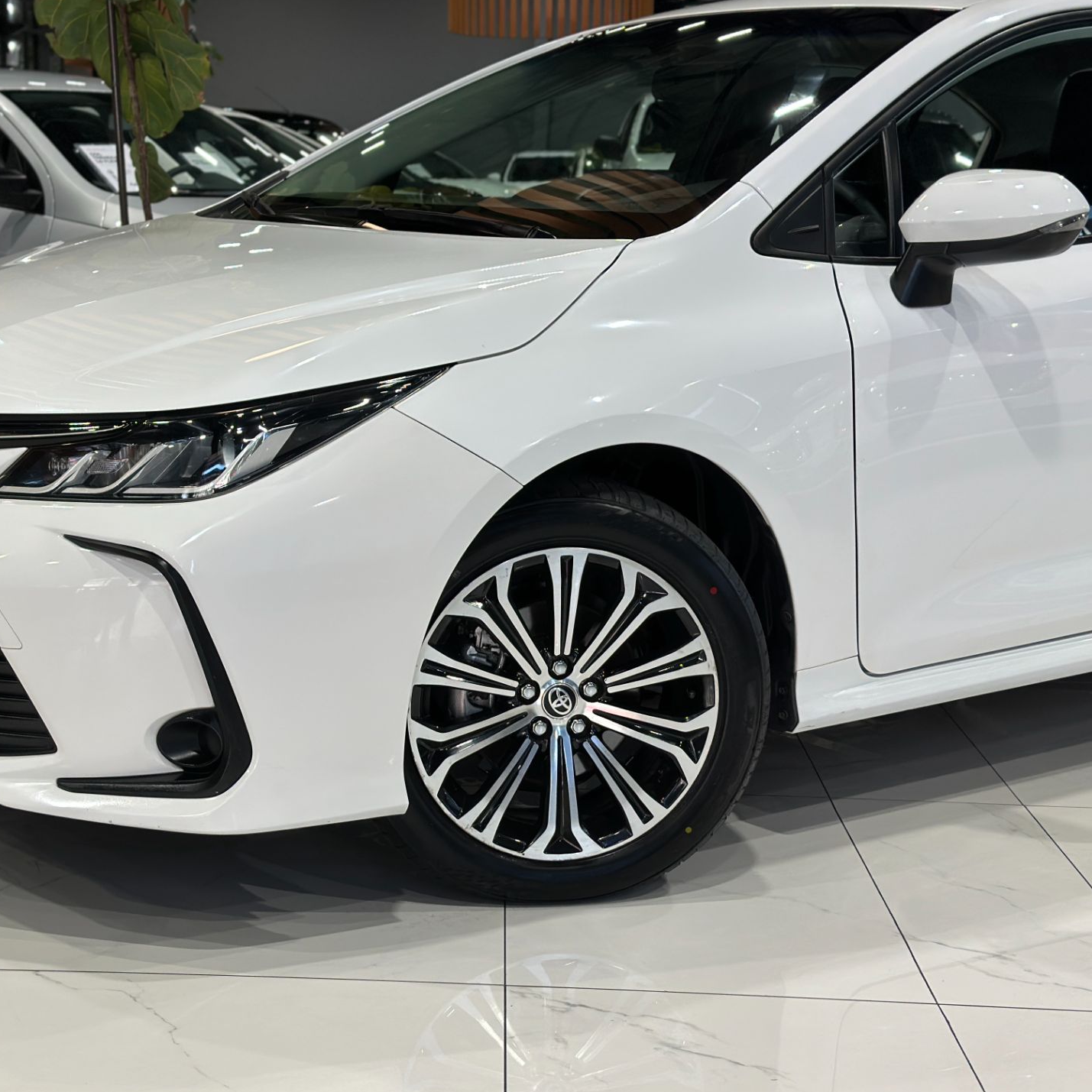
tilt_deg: -10.7
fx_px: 2034
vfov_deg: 30.0
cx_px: 407
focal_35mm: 57
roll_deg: -0.9
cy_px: 547
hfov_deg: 29.9
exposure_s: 1/120
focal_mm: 6.86
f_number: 1.78
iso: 80
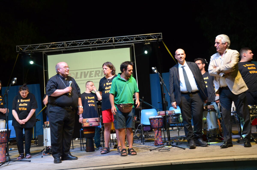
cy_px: 85
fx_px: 267
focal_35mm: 38
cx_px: 128
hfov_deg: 51.4
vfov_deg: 35.3
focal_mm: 25
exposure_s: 1/125
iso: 1600
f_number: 4
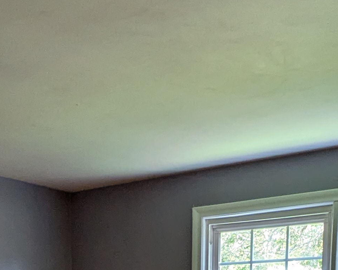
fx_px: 660
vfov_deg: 19.4
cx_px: 131
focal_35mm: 66
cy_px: 433
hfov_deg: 28.6
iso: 89
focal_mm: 1.83
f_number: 2.2
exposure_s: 1/24
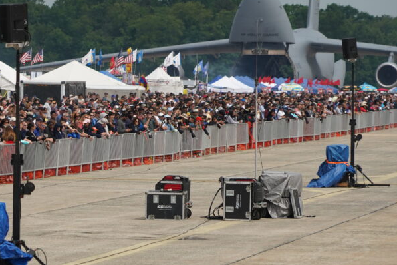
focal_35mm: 412
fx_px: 4543
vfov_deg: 3.3
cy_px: 47
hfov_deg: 5.0
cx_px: 151
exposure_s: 1/1250
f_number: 8
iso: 1000
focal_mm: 240
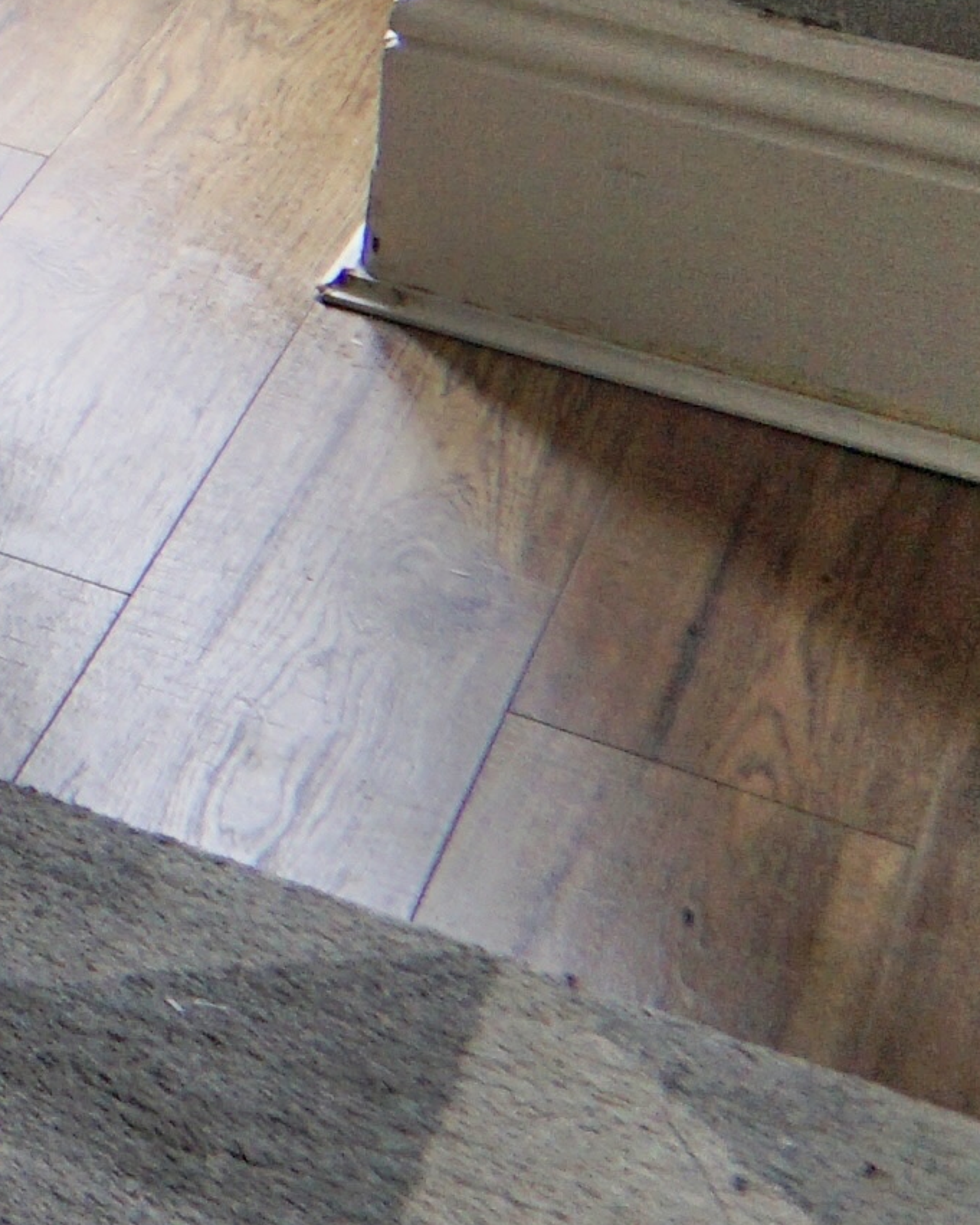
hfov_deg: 9.1
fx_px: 4317
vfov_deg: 12.9
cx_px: -2357
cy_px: -1580
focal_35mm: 119
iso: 100
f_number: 3.5
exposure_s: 1/100
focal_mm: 12
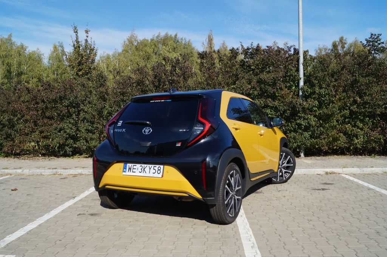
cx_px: 194
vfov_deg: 43.5
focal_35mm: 30
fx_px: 322
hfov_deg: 62.0
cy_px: 128
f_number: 13
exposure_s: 1/125
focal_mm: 20
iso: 100
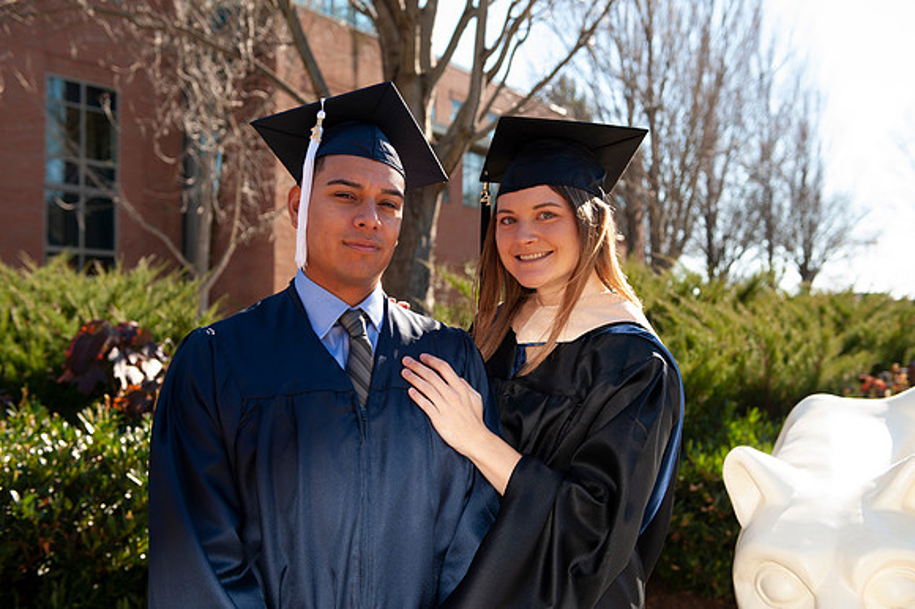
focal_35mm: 42
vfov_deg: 31.9
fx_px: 1067
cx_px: 458
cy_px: 304
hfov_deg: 46.4
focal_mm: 42
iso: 100
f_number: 4.5
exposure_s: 1/250
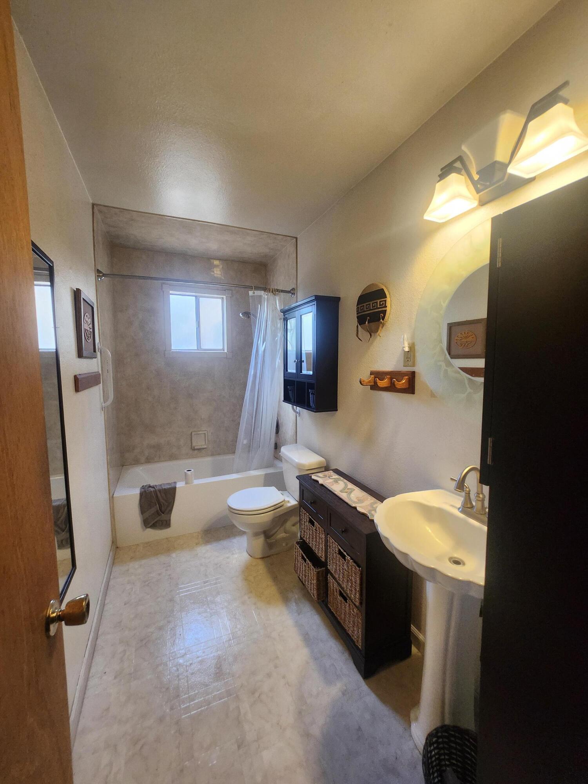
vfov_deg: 106.2
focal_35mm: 13
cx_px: 294
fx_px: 294
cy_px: 392
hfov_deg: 89.9
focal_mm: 1.74
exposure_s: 1/60
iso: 125
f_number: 2.2
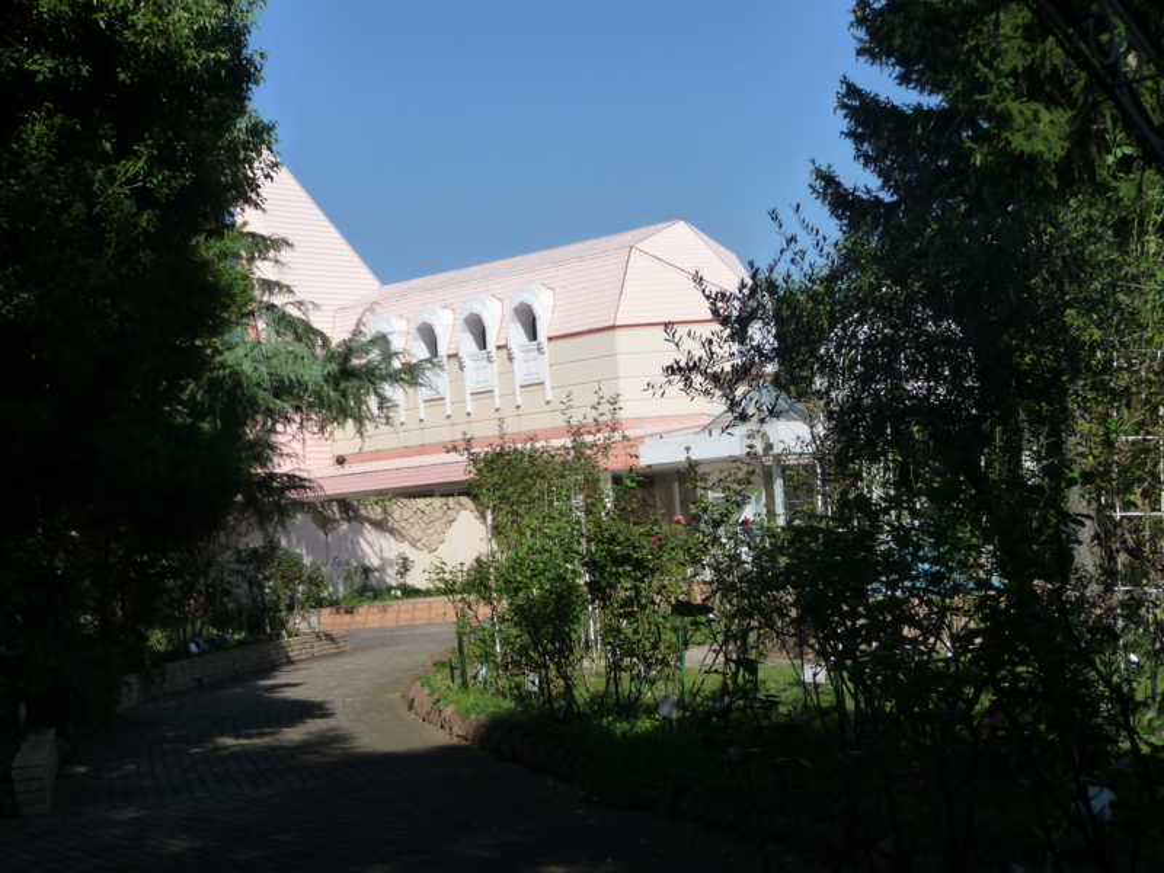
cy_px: 436
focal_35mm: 58
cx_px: 582
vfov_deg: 25.2
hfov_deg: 33.2
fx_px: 1950
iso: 160
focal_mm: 9.8
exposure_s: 1/1000
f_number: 4.4
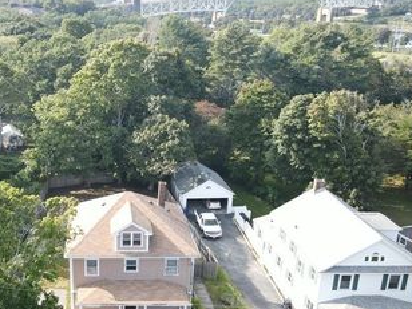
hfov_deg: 45.9
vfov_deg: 36.8
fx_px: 464
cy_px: 173
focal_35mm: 39
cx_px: 96
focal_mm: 4.5
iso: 100
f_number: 2.8
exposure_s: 1/100
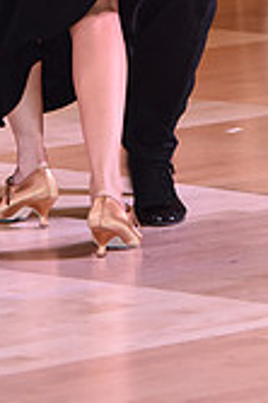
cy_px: -287
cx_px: 107
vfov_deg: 3.9
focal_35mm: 521
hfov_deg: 2.6
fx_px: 5829
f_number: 5.6
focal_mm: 150
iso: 2000
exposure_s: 1/250
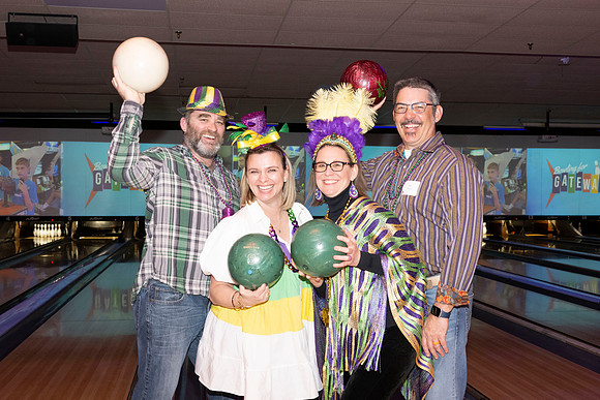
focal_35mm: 42
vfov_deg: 32.1
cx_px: 300
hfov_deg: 46.6
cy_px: 200
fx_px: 696
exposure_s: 1/60
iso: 1600
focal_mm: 39
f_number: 5.6
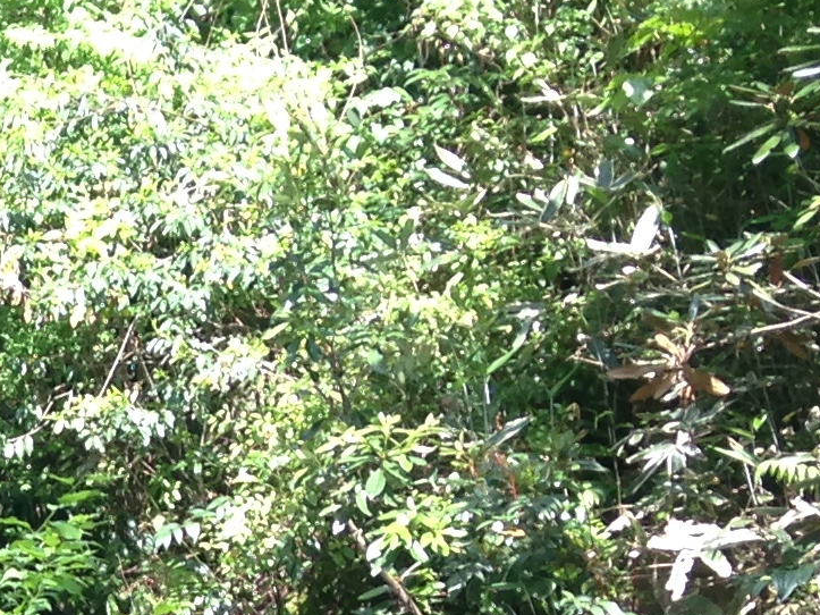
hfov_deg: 12.2
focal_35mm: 149
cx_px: -619
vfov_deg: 9.6
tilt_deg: -9.4
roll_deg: +0.6
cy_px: 1020
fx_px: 3529
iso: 50
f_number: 2.4
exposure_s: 1/129
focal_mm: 4.12
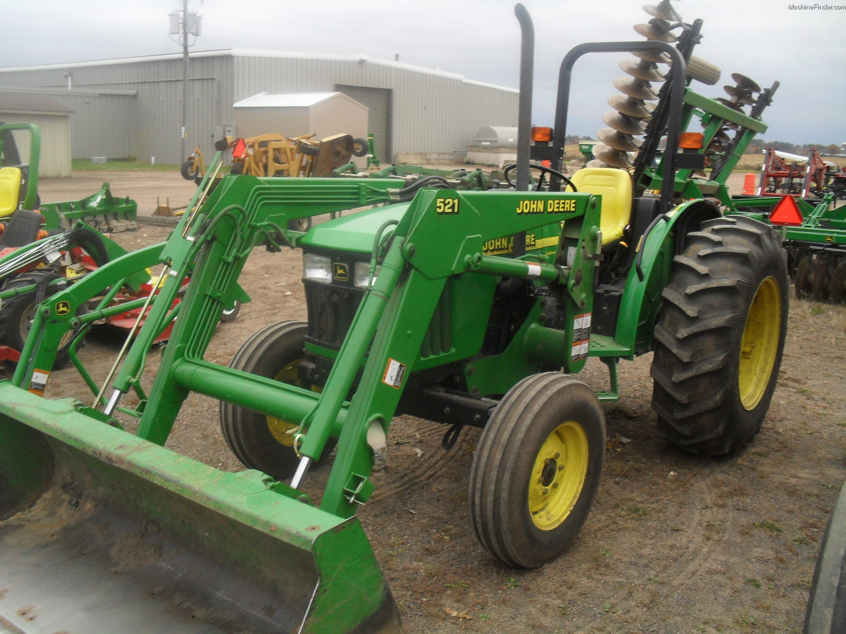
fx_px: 855
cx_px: 423
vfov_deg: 40.7
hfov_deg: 52.6
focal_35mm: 35
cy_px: 317
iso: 120
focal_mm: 6.3
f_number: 3.2
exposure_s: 1/45
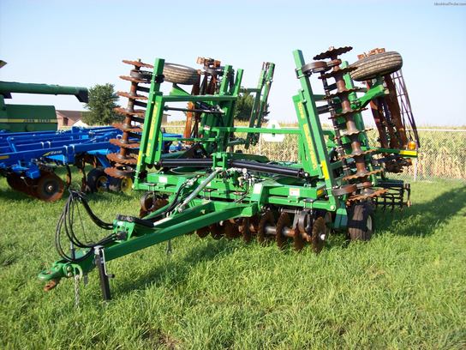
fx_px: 485
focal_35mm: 36
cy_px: 175
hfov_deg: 51.4
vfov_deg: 39.7
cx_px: 233
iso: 80
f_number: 2.7
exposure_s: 1/534
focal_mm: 6
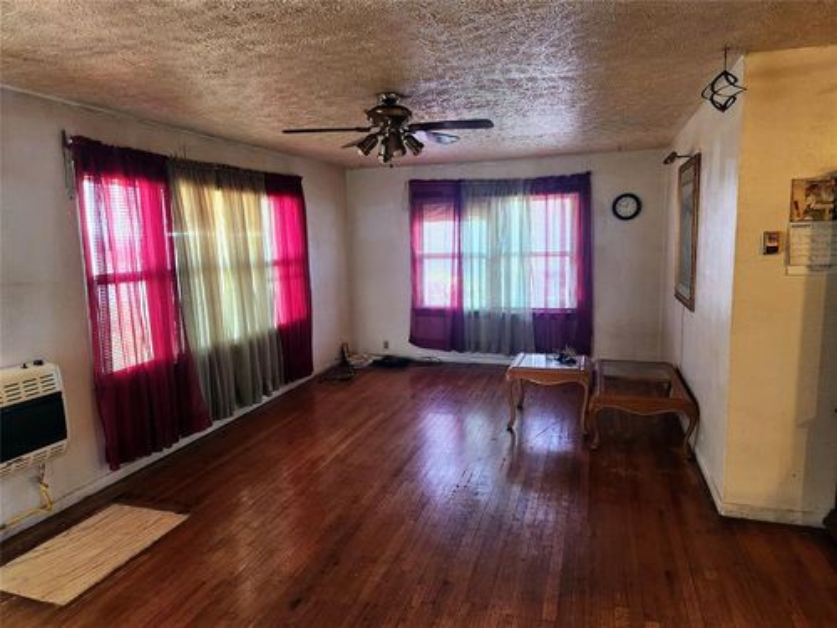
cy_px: 314
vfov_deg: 58.9
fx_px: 556
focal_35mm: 23
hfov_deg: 73.9
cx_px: 418
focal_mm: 5.4
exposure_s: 1/120
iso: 500
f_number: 1.8
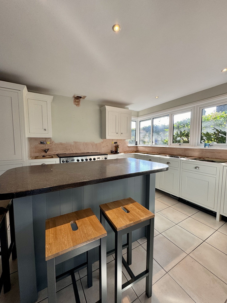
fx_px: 122
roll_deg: -0.5
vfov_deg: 102.1
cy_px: 152
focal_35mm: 14
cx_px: 114
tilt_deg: -4.1
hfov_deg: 85.7
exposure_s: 1/100
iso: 64
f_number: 2.2
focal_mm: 2.22
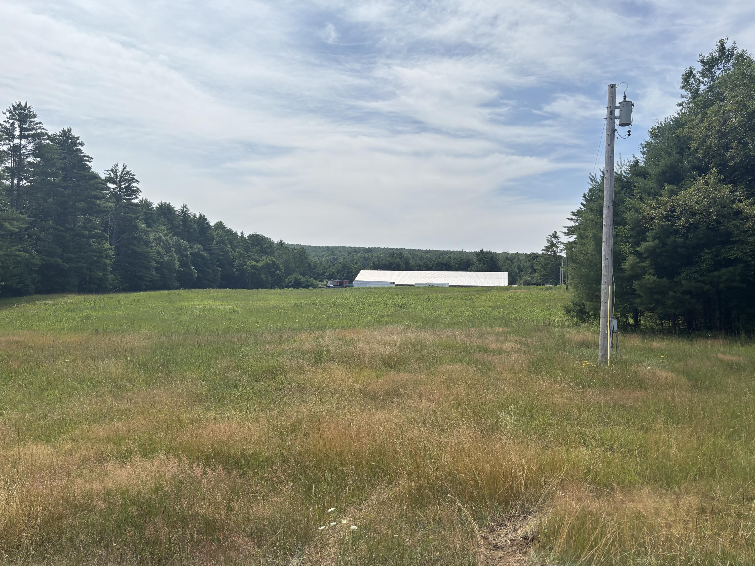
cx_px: 378
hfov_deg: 67.3
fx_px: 567
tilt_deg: +1.5
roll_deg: -0.9
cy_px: 283
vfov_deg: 53.1
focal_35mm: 26
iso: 50
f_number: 1.6
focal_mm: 5.96
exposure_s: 1/5952
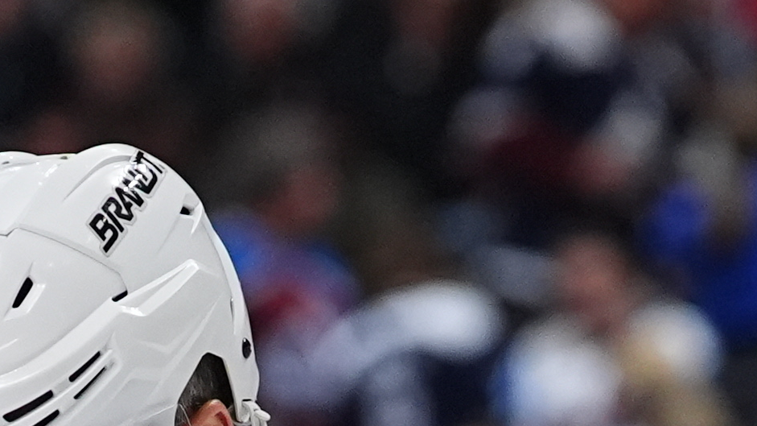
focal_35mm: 833
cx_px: 520
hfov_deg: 2.6
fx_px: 16718
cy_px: 862
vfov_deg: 1.5
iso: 2500
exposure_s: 1/2500
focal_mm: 127
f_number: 3.2
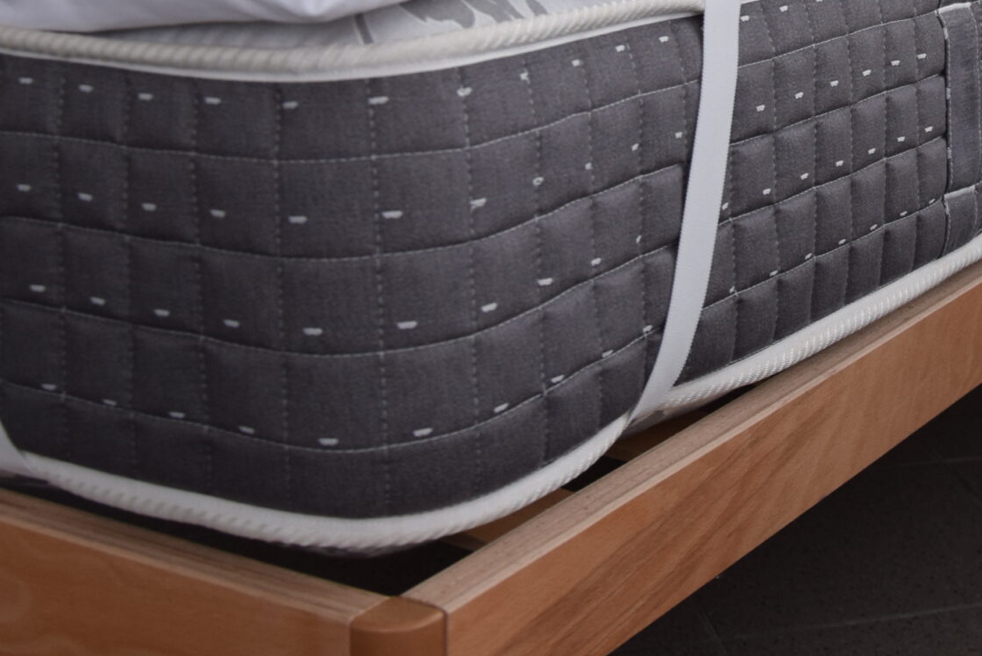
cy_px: -46
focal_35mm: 75
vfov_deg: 17.6
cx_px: 881
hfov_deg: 26.1
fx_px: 2047
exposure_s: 1/60
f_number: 4
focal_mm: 22
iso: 400
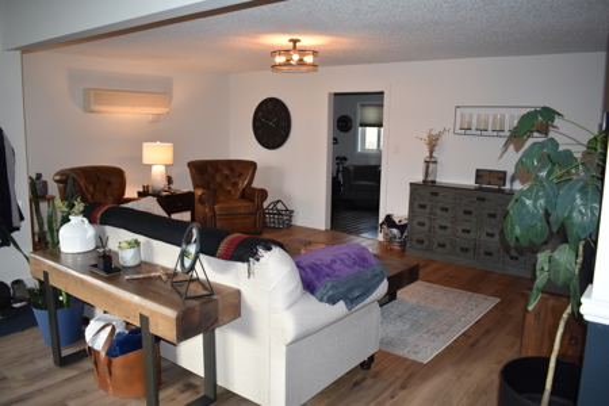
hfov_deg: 67.4
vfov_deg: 47.9
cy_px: 203
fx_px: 457
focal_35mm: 27
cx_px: 304
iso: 800
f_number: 4
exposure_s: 1/60
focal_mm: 18
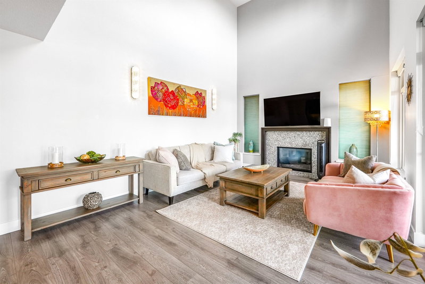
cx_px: 212
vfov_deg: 81.3
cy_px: 142
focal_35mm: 14
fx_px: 165
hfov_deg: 104.2
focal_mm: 14
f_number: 10
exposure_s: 1/25
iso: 800
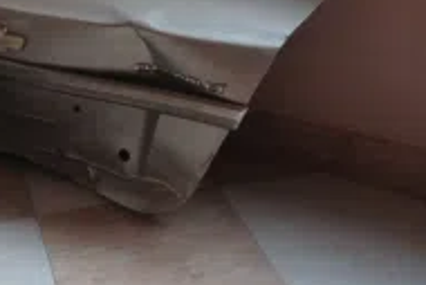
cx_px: 110
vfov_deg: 23.0
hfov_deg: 33.3
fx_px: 699
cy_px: 101
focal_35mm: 59
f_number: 1.8
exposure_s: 1/33.3
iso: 250
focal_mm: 4
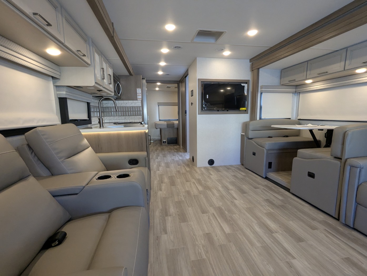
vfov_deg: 78.2
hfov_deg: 94.4
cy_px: 138
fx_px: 170
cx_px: 184
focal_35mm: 16
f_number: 2.2
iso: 286
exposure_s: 1/154
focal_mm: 2.35
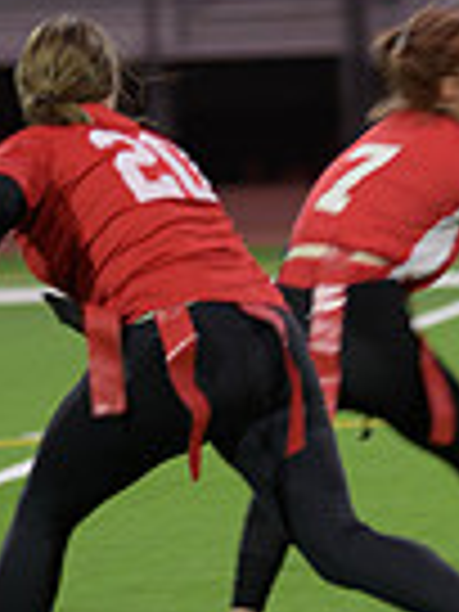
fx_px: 9795
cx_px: 616
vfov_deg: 3.6
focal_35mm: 554
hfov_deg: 2.7
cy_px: 331
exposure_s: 1/200
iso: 640
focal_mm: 135
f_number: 2.8
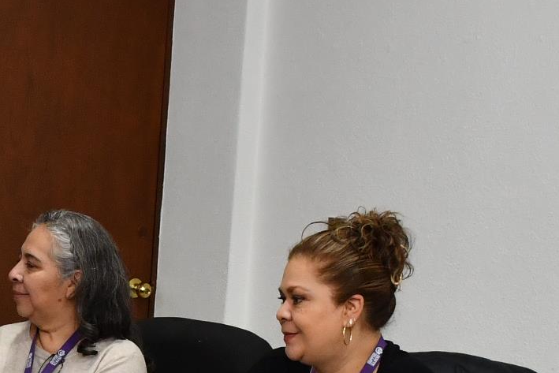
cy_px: 450
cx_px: -1
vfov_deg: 12.6
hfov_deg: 18.8
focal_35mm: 106
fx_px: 1646
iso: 1250
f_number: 5.6
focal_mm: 18
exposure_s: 1/100
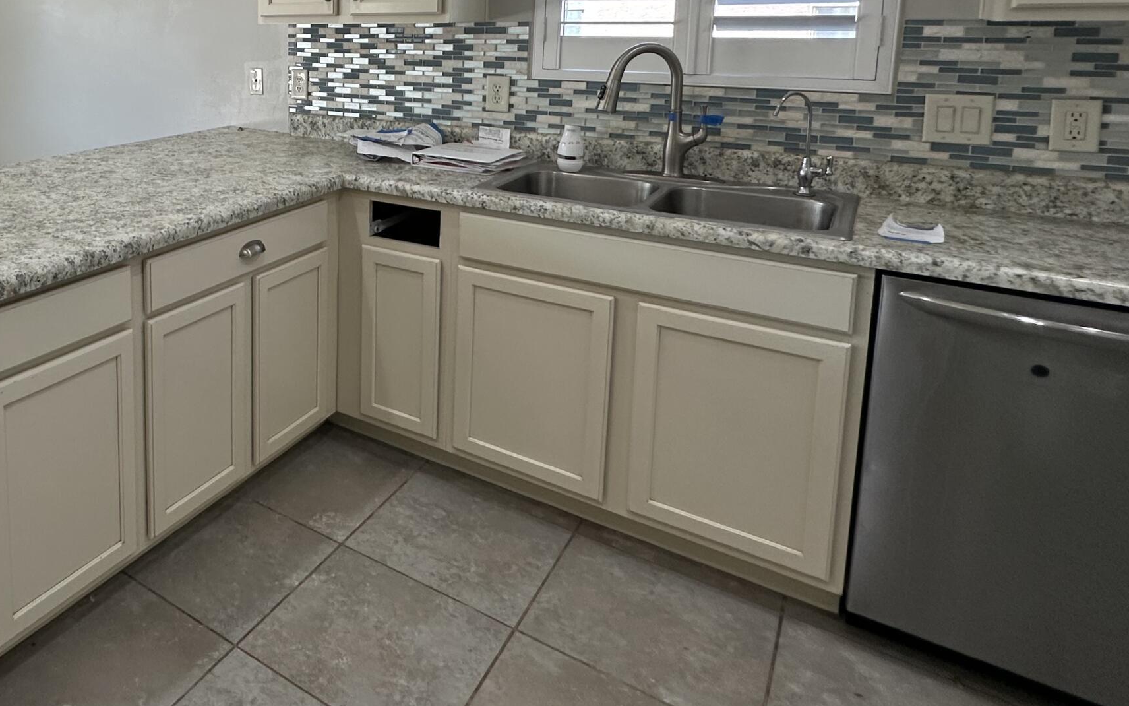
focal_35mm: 26
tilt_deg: -6.4
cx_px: 191
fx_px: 800
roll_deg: +0.4
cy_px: 115
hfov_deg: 63.0
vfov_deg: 44.6
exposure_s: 1/120
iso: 125
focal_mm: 2.22
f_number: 2.2
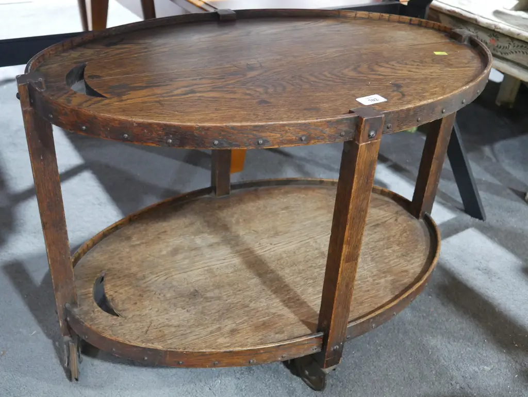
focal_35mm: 40
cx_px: 264
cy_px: 198
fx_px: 610
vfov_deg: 36.0
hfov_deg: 46.8
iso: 3200
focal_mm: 20
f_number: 4.4
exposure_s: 1/50
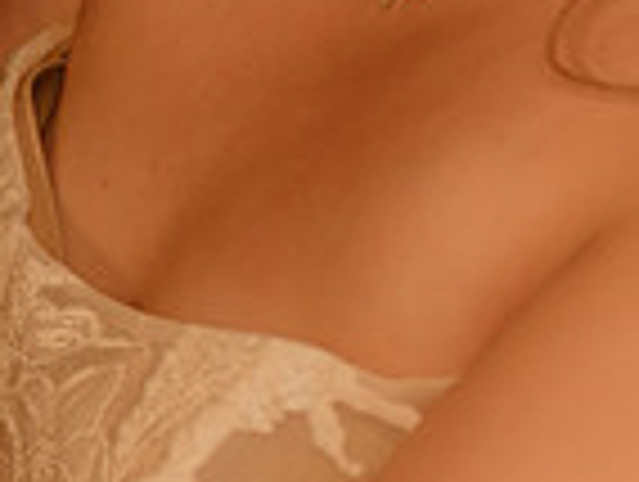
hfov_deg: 12.8
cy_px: 410
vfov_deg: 10.8
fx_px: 2533
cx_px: -567
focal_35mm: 137
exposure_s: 1/200
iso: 640
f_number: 2.5
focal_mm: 35
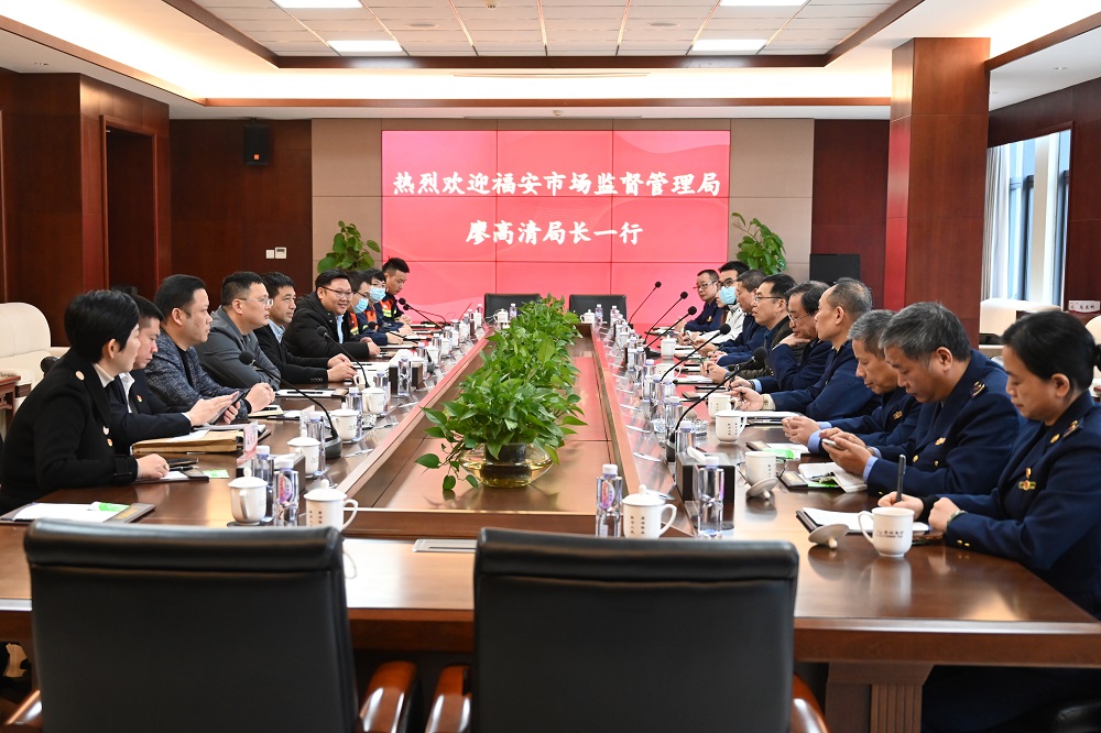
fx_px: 1223
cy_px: 366
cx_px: 550
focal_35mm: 40
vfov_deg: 33.4
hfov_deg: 48.5
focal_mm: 40
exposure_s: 1/125
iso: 2200
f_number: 4
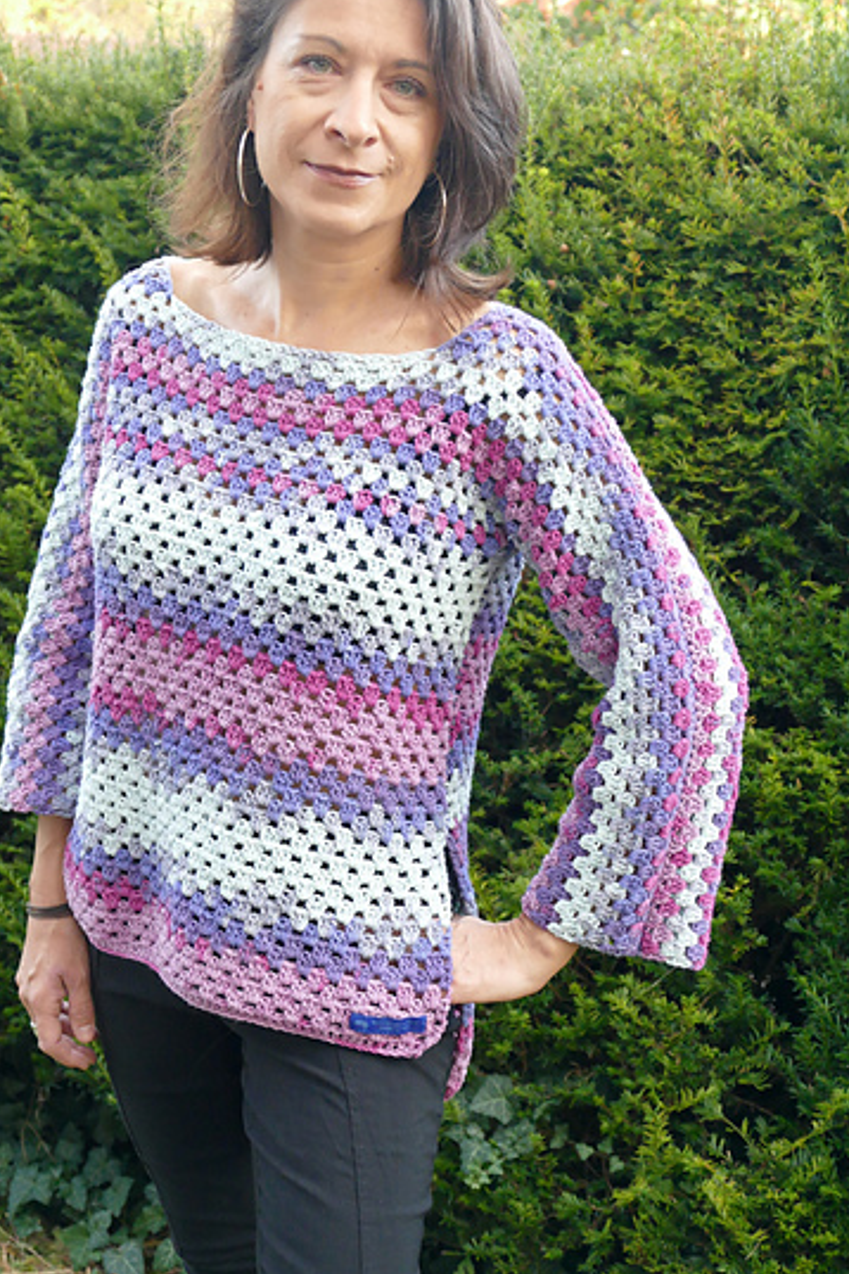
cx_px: 355
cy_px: 631
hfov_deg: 24.2
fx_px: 1981
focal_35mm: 56
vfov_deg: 35.6
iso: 800
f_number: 3.3
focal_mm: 17.27
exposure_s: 1/80
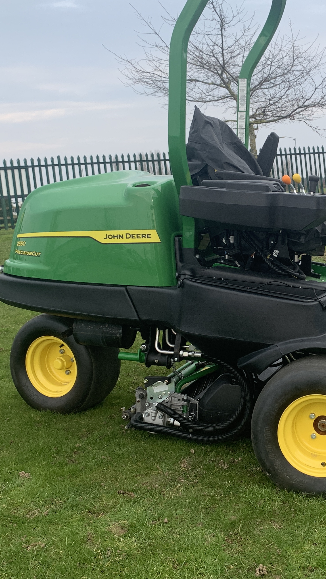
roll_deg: +3.6
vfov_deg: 46.4
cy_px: 274
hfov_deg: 26.2
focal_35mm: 44
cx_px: 292
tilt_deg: -6.0
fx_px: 676
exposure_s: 1/412
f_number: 1.8
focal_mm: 4.25
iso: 25
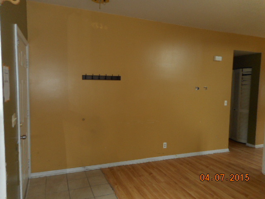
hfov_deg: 69.4
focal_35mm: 25
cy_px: 100
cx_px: 132
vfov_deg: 54.9
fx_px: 191
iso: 200
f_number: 3.7
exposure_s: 1/25
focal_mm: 4.5
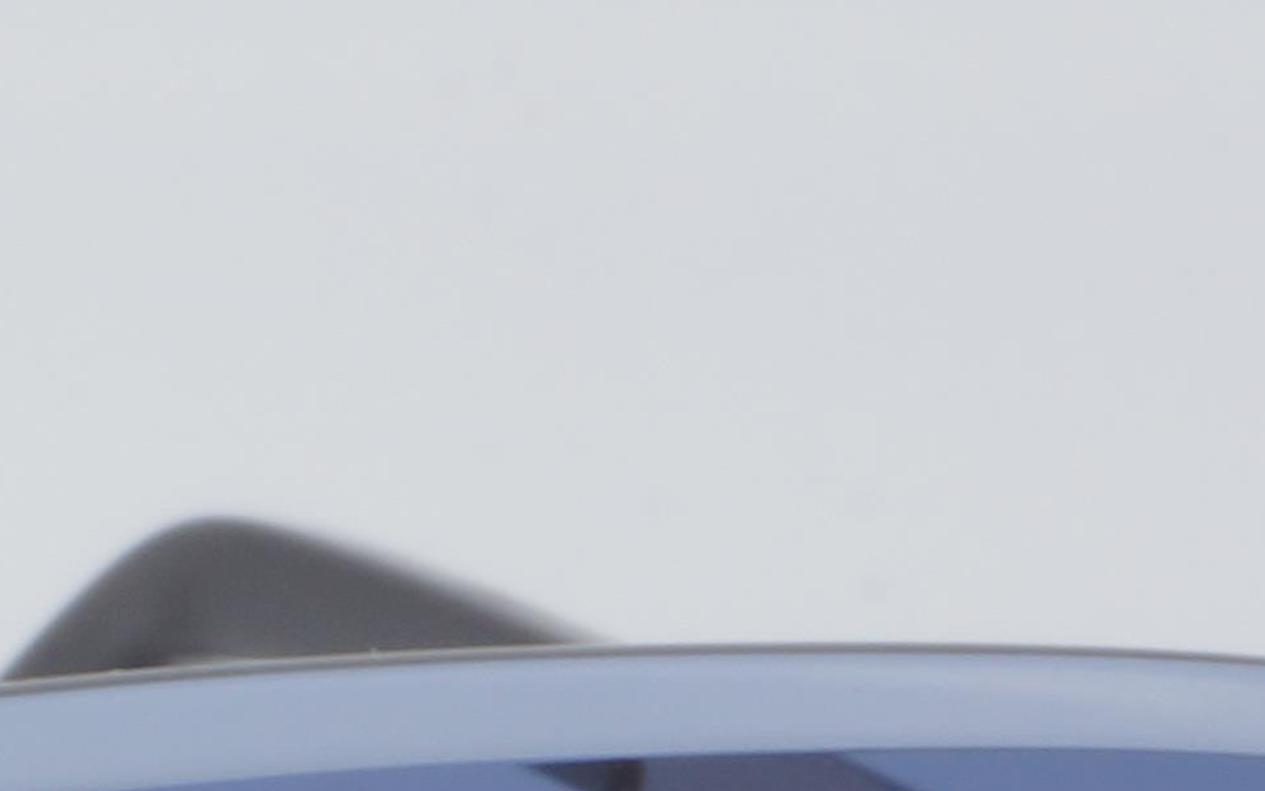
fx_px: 17828
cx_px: -1944
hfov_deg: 4.0
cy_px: 1740
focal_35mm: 517
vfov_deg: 2.5
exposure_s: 1/4
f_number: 32
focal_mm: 55
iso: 100
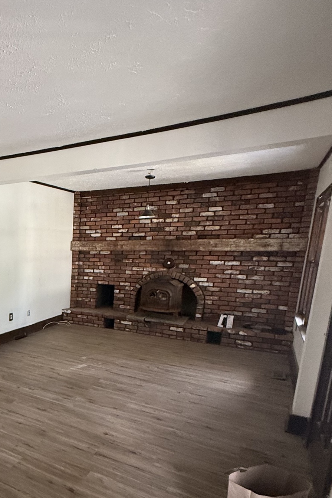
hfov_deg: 44.8
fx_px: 346
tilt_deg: -12.1
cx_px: 13
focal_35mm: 25
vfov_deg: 69.9
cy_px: 322
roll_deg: -0.2
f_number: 2.2
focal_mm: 2.22
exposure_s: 1/60
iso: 500
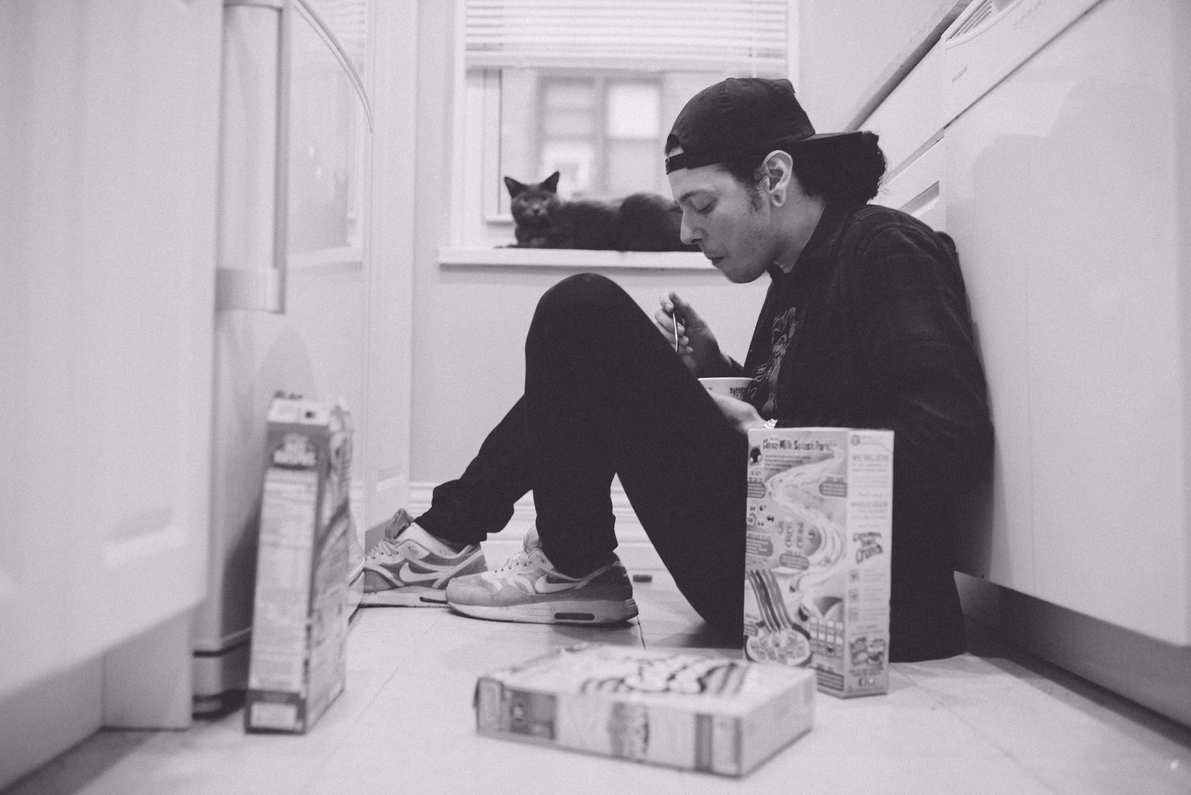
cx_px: 596
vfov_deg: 37.9
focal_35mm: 35
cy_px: 398
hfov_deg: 54.4
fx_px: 1158
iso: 250
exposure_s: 1/30
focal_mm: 35
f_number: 2.2
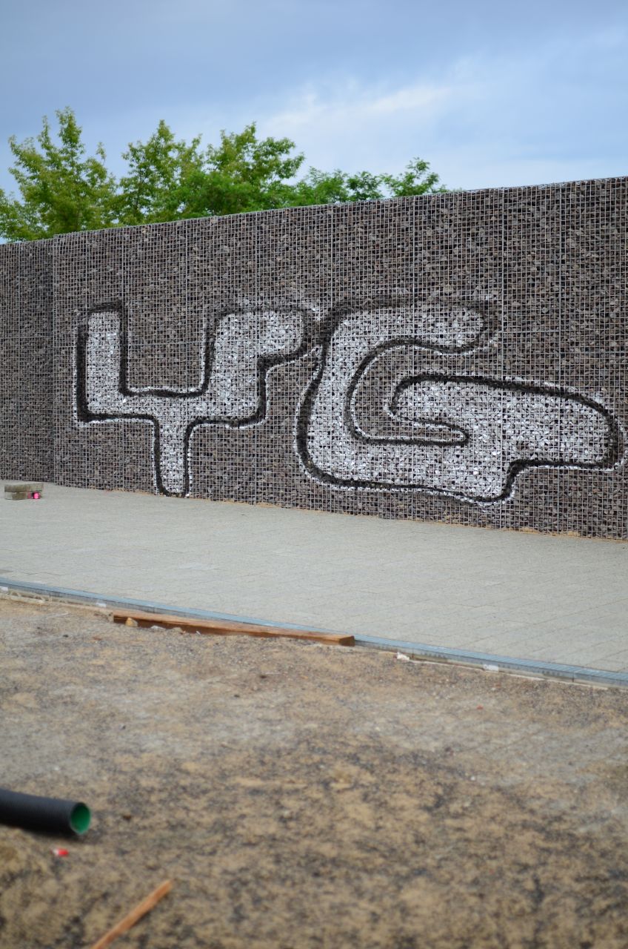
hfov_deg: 25.6
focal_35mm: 52
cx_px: 314
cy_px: 474
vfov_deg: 37.9
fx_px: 1380
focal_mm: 35
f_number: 1.8
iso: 100
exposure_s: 1/200
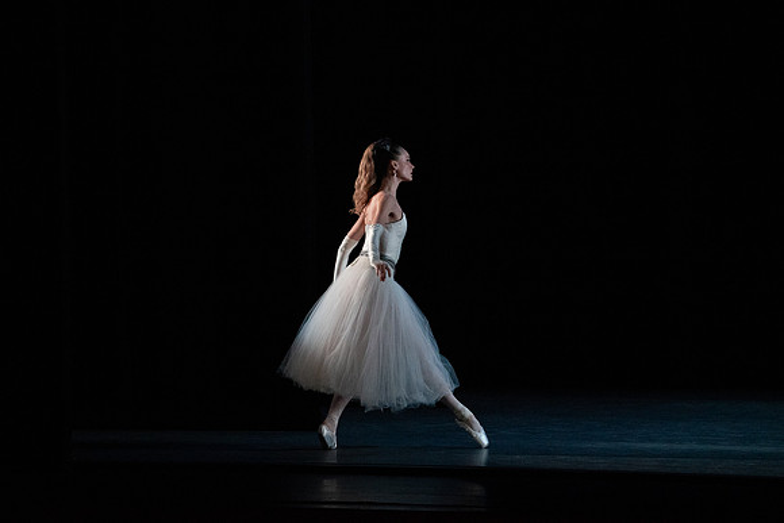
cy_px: 262
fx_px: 4356
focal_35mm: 200
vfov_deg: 6.9
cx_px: 392
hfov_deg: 10.3
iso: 16000
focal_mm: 200
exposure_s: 1/400
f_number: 5.6
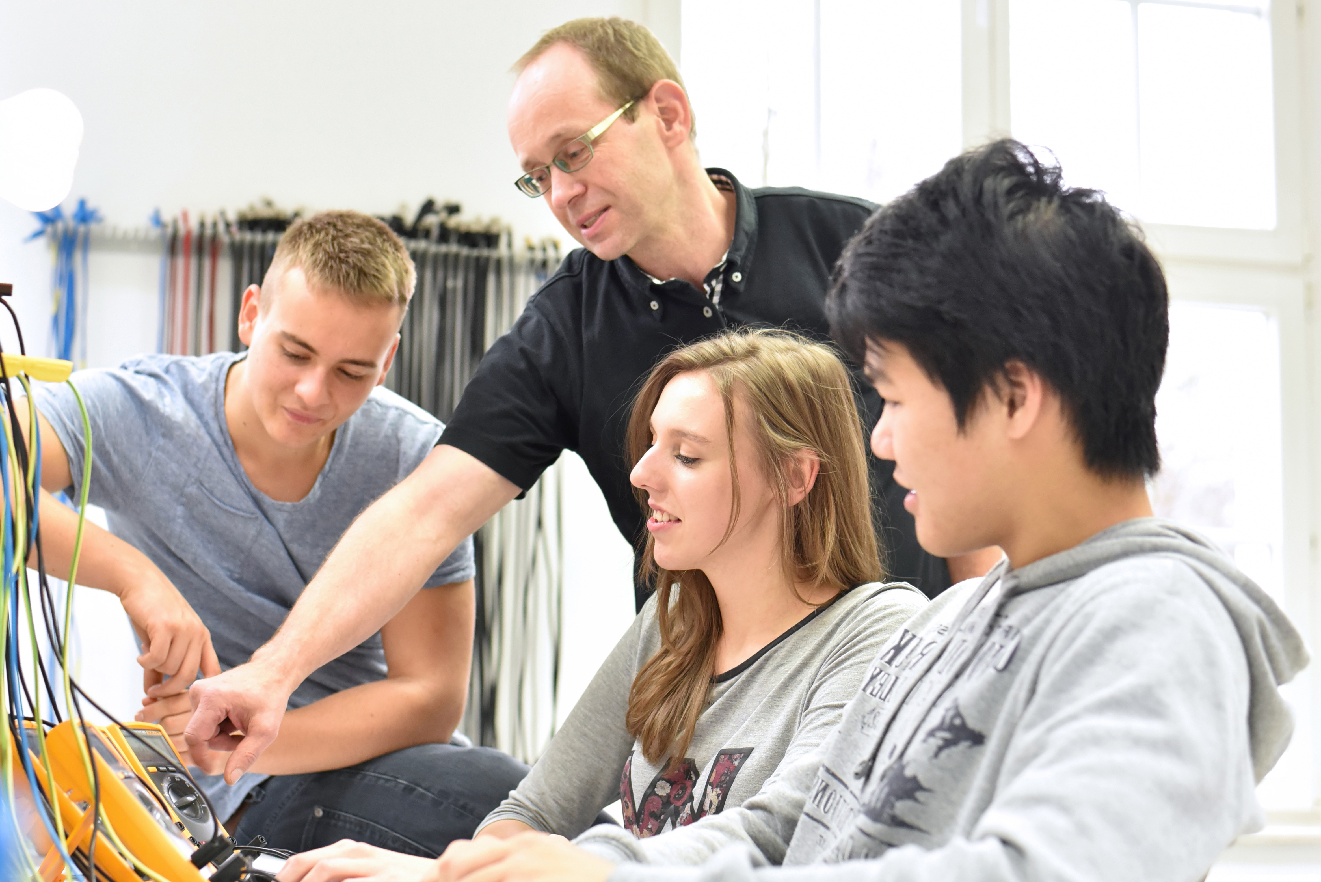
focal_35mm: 63
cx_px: 524
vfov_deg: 21.6
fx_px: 2312
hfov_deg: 31.8
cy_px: 471
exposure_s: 1/250
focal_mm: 50
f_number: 3.5
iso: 2200
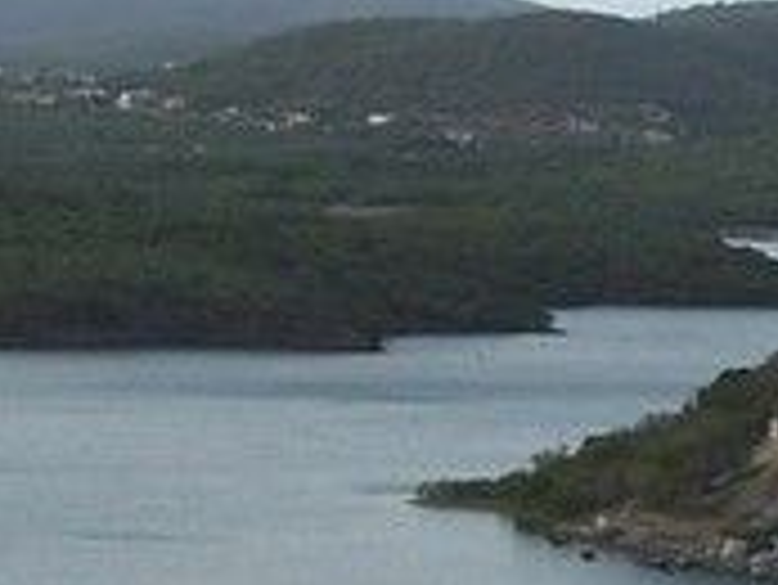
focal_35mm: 176
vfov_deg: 8.4
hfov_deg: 11.2
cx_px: 279
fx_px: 3958
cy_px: 333
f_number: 2.8
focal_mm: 6.3
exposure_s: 1/250
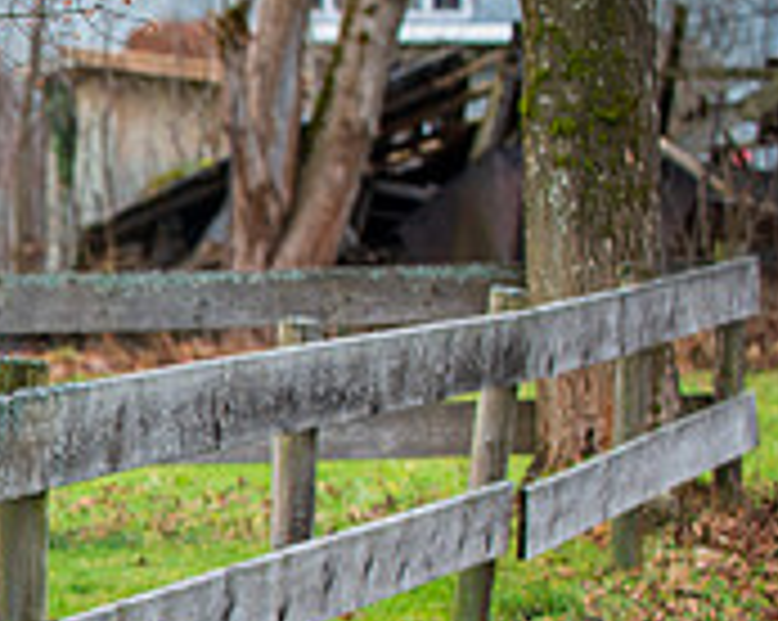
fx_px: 6233
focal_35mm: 271
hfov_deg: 7.0
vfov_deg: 5.7
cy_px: 556
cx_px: -409
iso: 800
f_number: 5
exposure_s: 1/200
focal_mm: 86
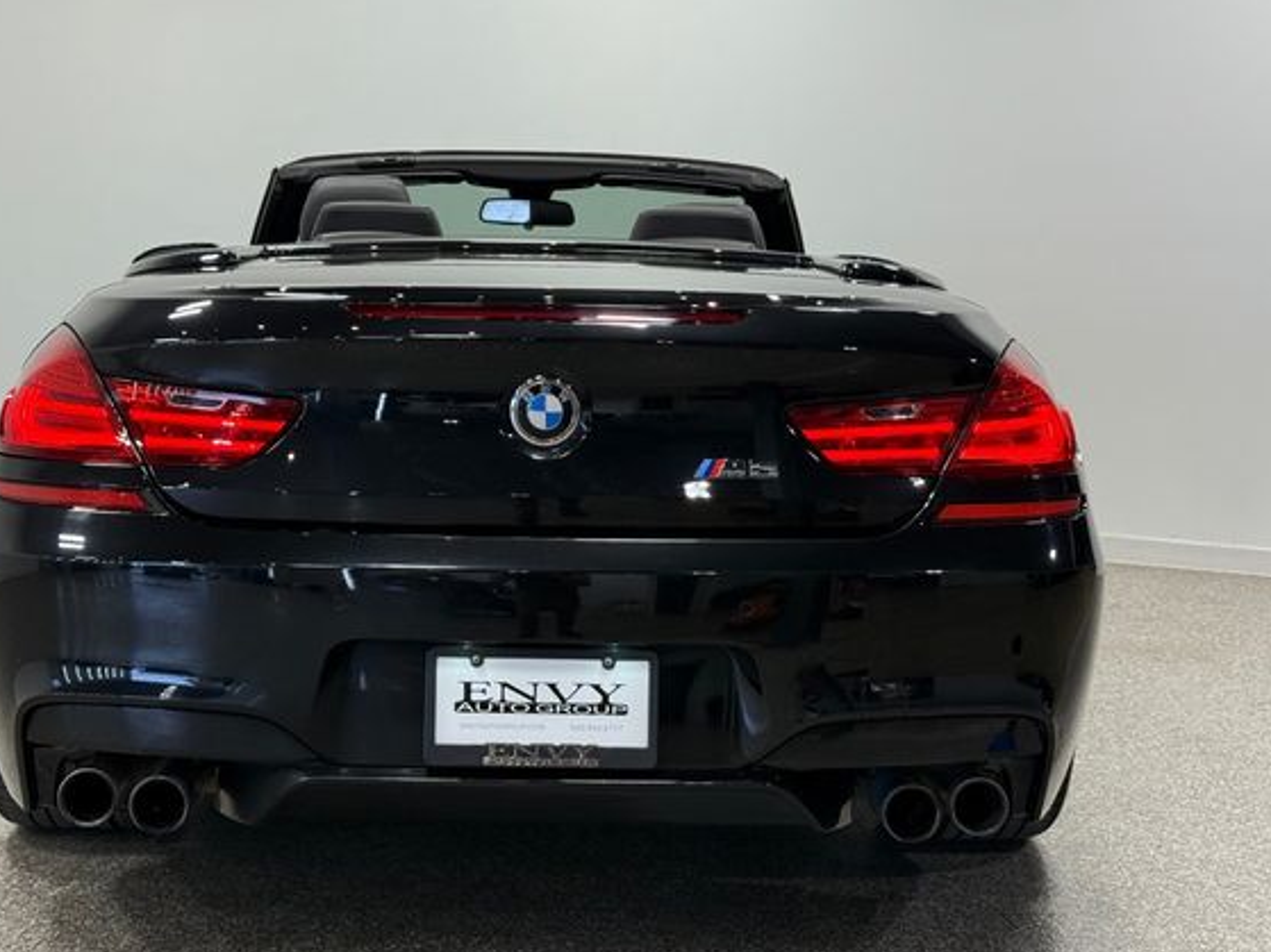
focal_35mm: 55
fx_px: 2019
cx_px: 548
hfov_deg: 34.9
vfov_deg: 26.5
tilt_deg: -5.0
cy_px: 459
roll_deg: -1.0
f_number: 1.78
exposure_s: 1/243
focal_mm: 6.76
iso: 80
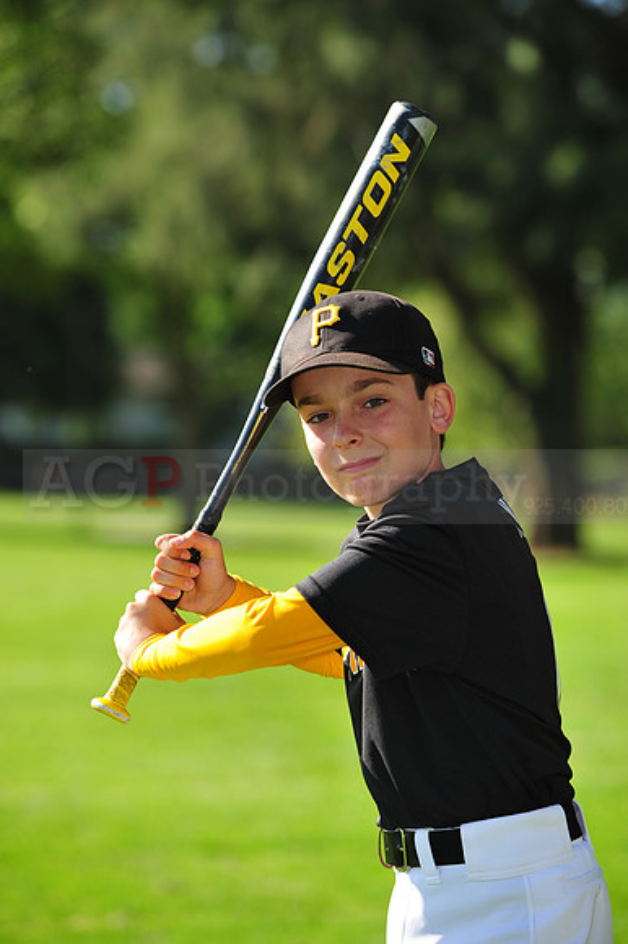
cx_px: 314
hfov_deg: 8.8
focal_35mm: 155
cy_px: 472
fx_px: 4060
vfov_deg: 13.3
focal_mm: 155
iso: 200
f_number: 5
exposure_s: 1/640
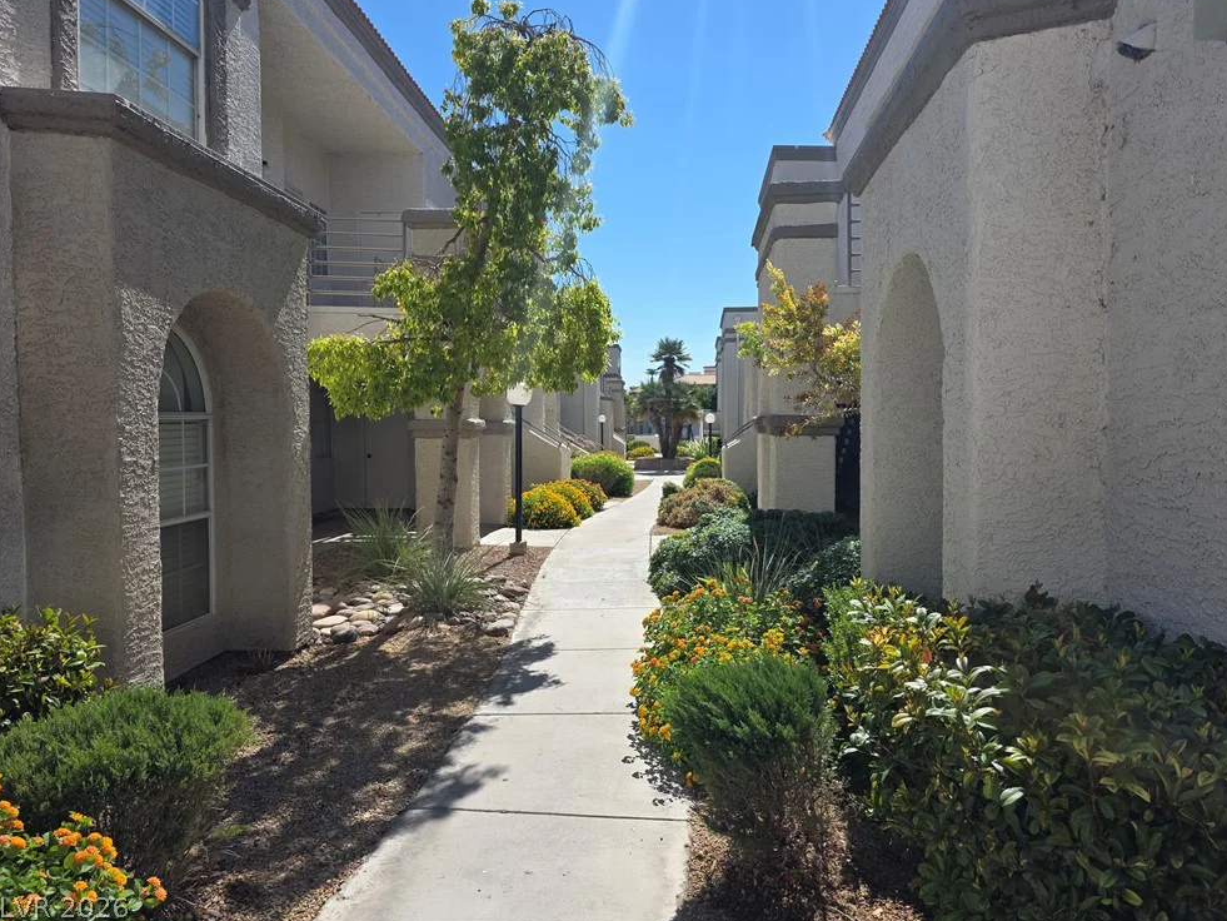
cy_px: 448
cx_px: 633
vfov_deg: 56.8
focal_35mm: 24
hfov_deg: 71.6
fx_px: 851
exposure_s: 1/5447
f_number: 1.7
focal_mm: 6.3
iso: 80
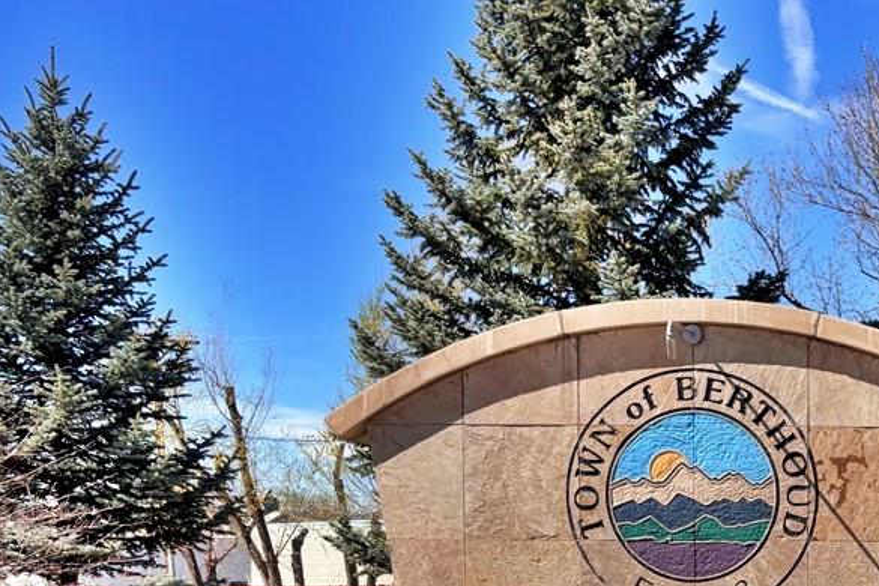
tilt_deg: -2.8
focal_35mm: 74
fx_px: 1807
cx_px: 890
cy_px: 612
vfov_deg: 17.9
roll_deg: +3.1
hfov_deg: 25.9
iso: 50
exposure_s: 1/4082
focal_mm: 5.96
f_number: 1.6
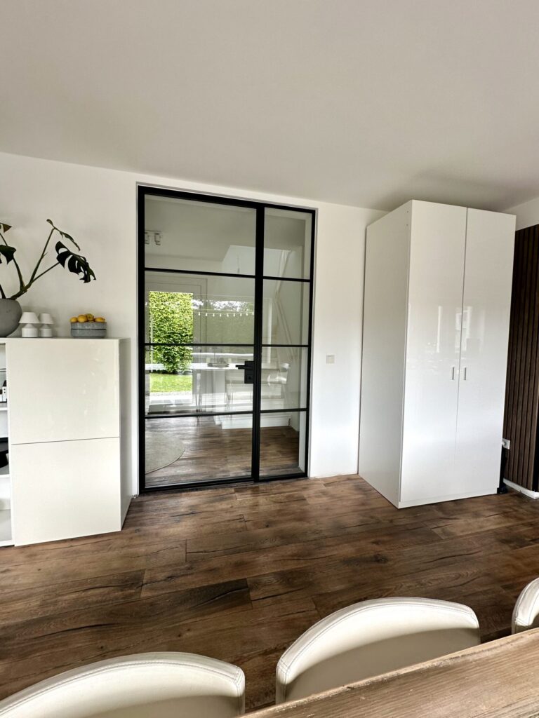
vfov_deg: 102.1
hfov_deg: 85.7
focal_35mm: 14
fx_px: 291
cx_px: 270
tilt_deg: -4.1
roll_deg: -0.2
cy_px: 359
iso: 64
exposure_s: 1/99
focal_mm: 2.22
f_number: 2.2
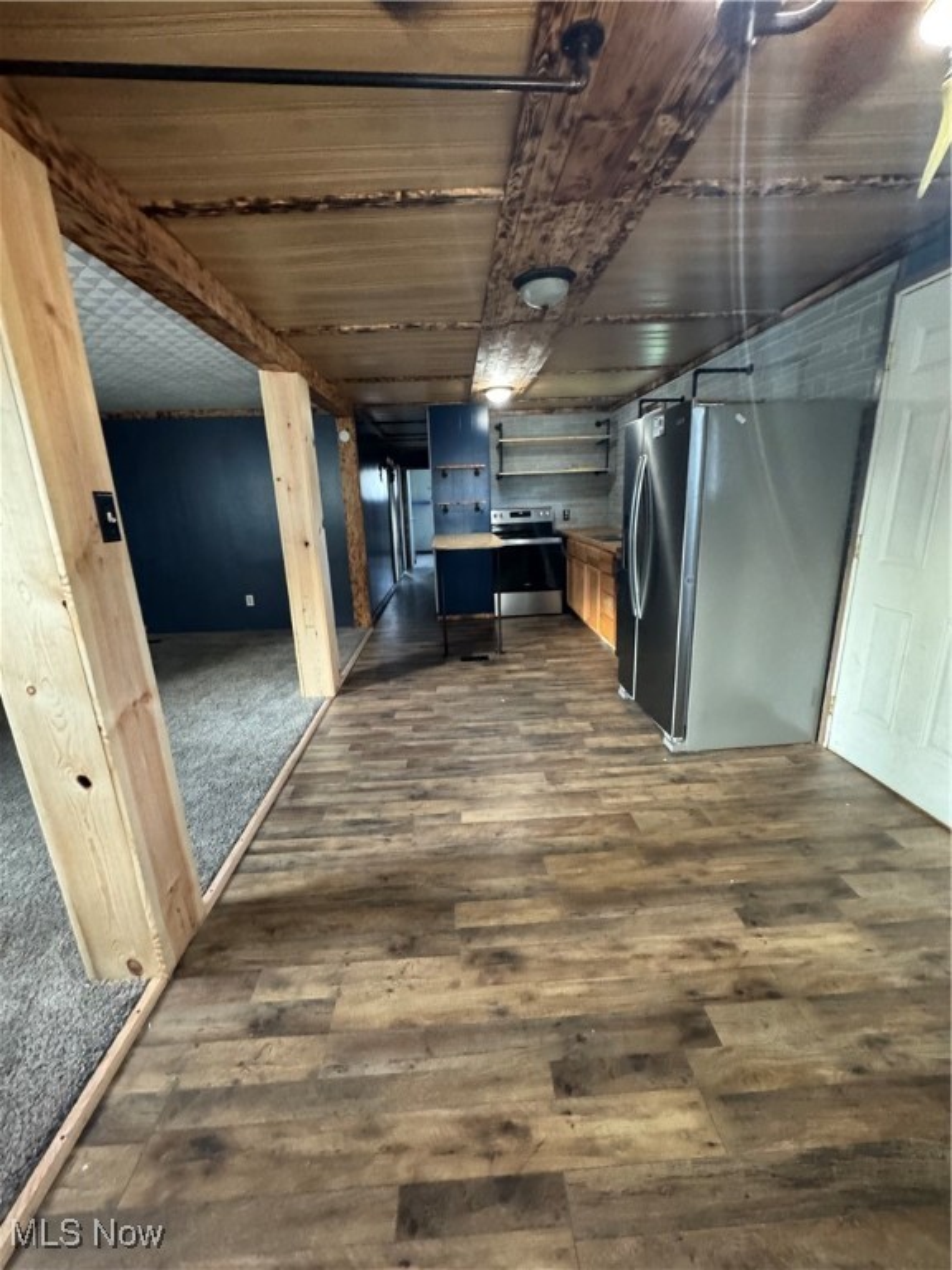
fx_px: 513
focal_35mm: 14
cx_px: 476
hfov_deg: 85.7
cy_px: 635
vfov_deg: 102.1
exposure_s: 1/40
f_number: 2.2
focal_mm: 2.22
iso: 800
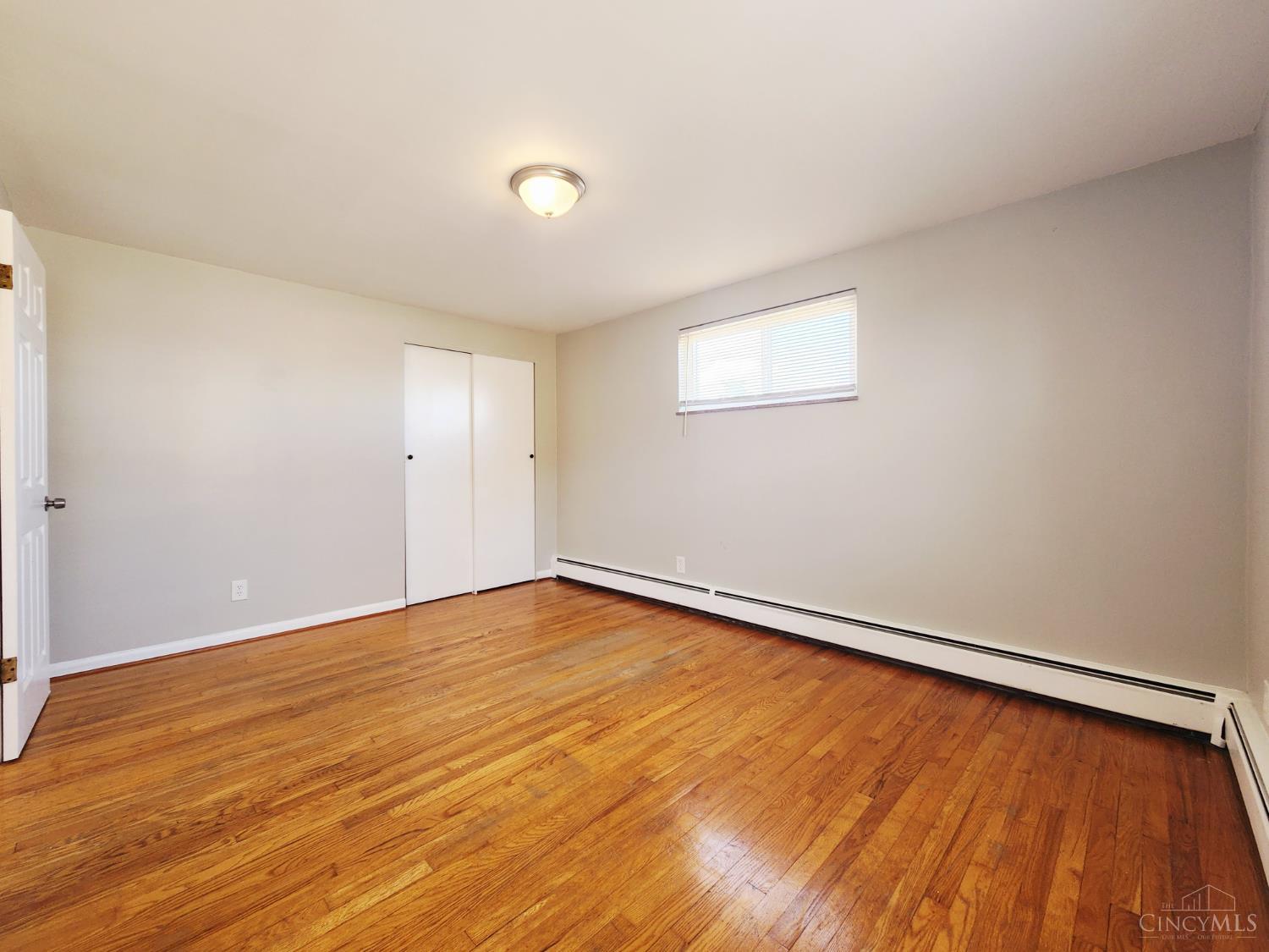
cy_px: 476
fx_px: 477
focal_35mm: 13
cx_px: 634
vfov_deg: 89.9
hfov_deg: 106.2
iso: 160
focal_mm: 2.2
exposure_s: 1/60
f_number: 2.2
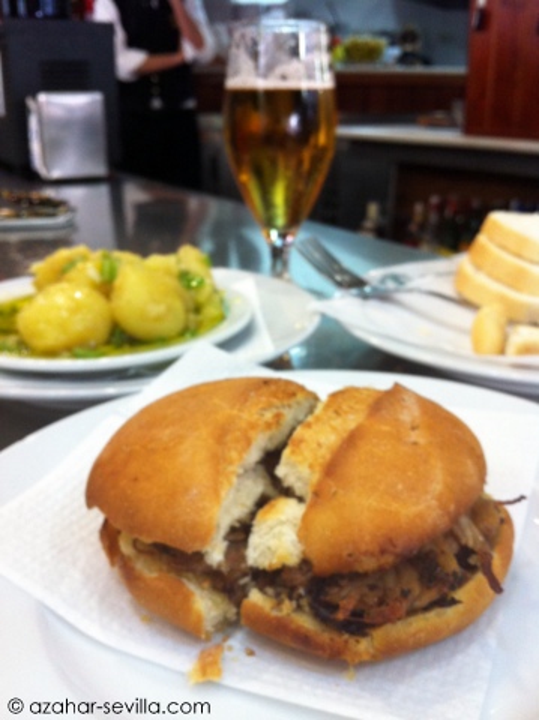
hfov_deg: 40.6
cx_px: 270
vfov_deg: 52.7
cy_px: 360
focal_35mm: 35
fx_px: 728
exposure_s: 1/15
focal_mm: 3.85
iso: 125
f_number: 2.8
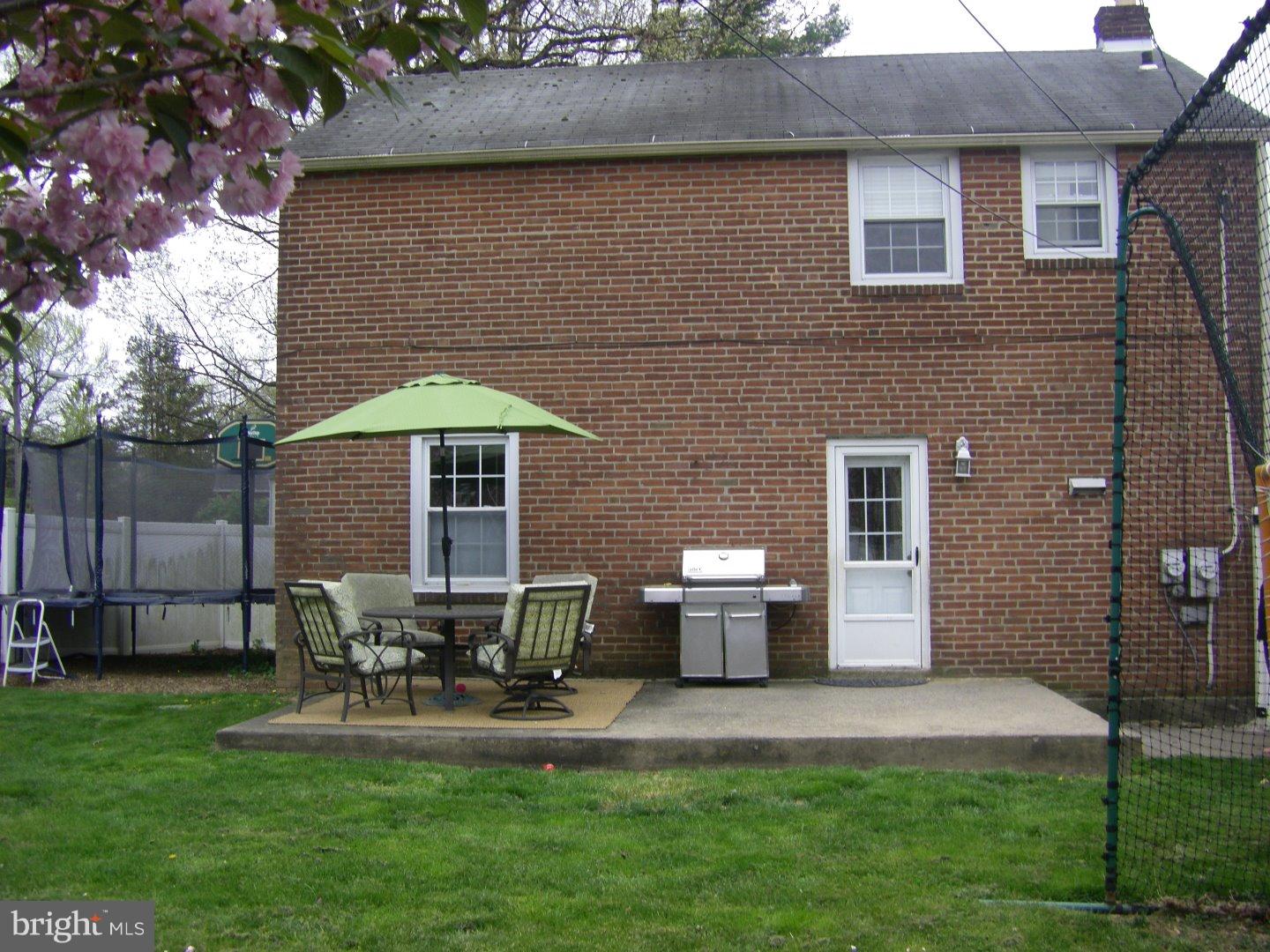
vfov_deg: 37.7
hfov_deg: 49.0
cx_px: 635
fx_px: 1394
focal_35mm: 38
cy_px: 476
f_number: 3.5
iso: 64
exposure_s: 1/100
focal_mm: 6.3
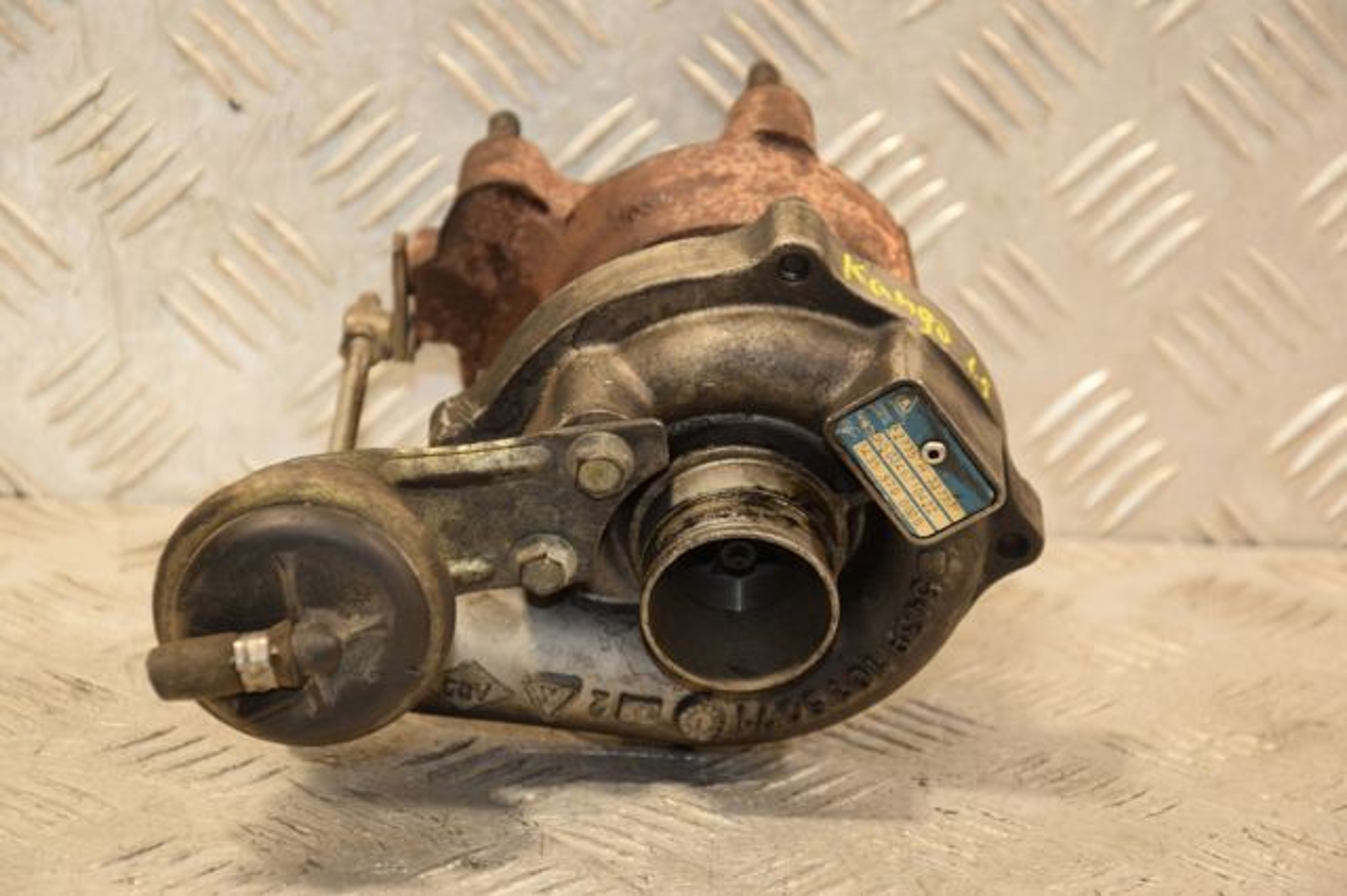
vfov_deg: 11.4
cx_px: 674
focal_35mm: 120
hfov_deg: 17.1
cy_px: 448
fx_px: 4487
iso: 800
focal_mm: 80
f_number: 5.3
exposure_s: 1/100
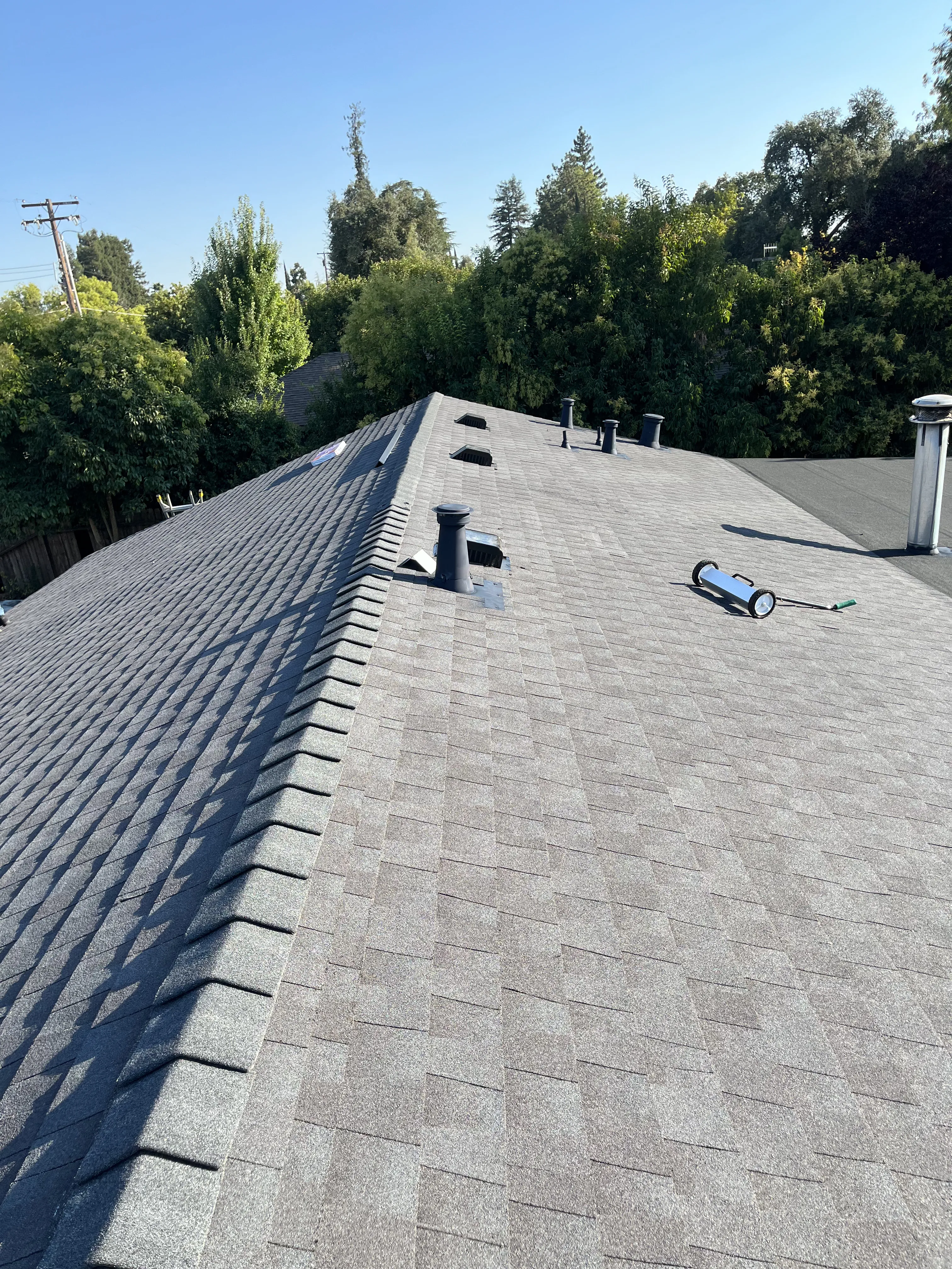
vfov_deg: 67.3
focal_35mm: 26
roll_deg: +8.0
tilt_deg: -19.1
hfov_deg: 53.1
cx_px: 476
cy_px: 634
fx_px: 953
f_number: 1.6
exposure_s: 1/1294
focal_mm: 5.1
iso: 50
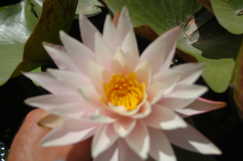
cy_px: 80
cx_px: 122
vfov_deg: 21.5
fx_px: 425
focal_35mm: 63
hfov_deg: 31.9
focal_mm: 42
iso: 200
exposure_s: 1/2000
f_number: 5.3
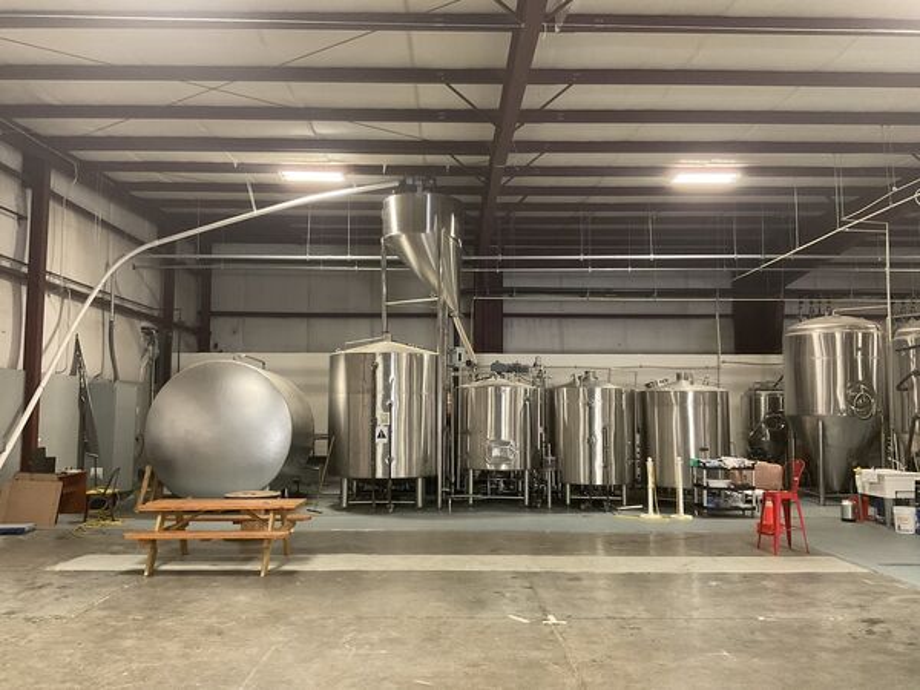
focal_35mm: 29
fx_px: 771
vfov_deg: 48.2
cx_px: 460
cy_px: 345
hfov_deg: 61.7
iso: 250
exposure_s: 1/60
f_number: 1.8
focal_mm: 3
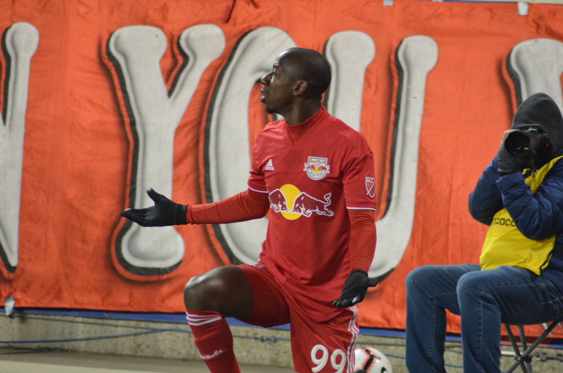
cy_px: 186
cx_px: 282
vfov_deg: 4.1
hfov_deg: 6.3
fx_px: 5150
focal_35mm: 330
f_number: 5
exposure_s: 1/250
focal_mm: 220
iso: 1600
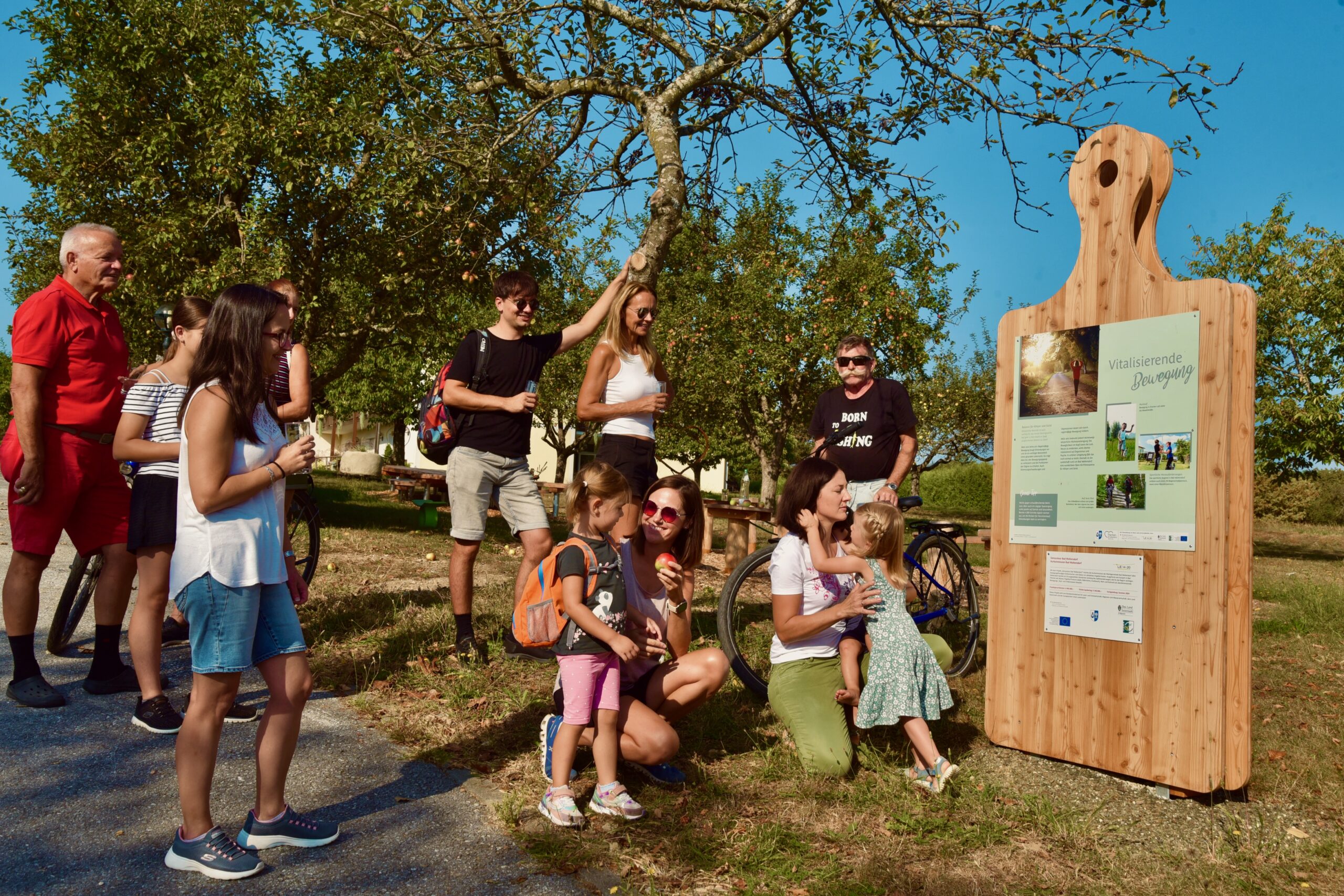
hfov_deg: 55.8
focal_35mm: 34
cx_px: 672
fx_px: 1269
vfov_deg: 38.9
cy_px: 448
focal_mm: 34
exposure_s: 1/640
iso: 500
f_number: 13
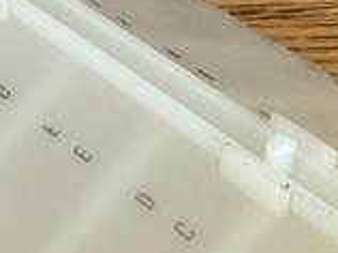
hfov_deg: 24.1
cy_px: 337
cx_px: 211
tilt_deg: -54.9
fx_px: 790
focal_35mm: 81
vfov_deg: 17.0
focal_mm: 2.22
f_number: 2.2
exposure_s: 1/99
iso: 160
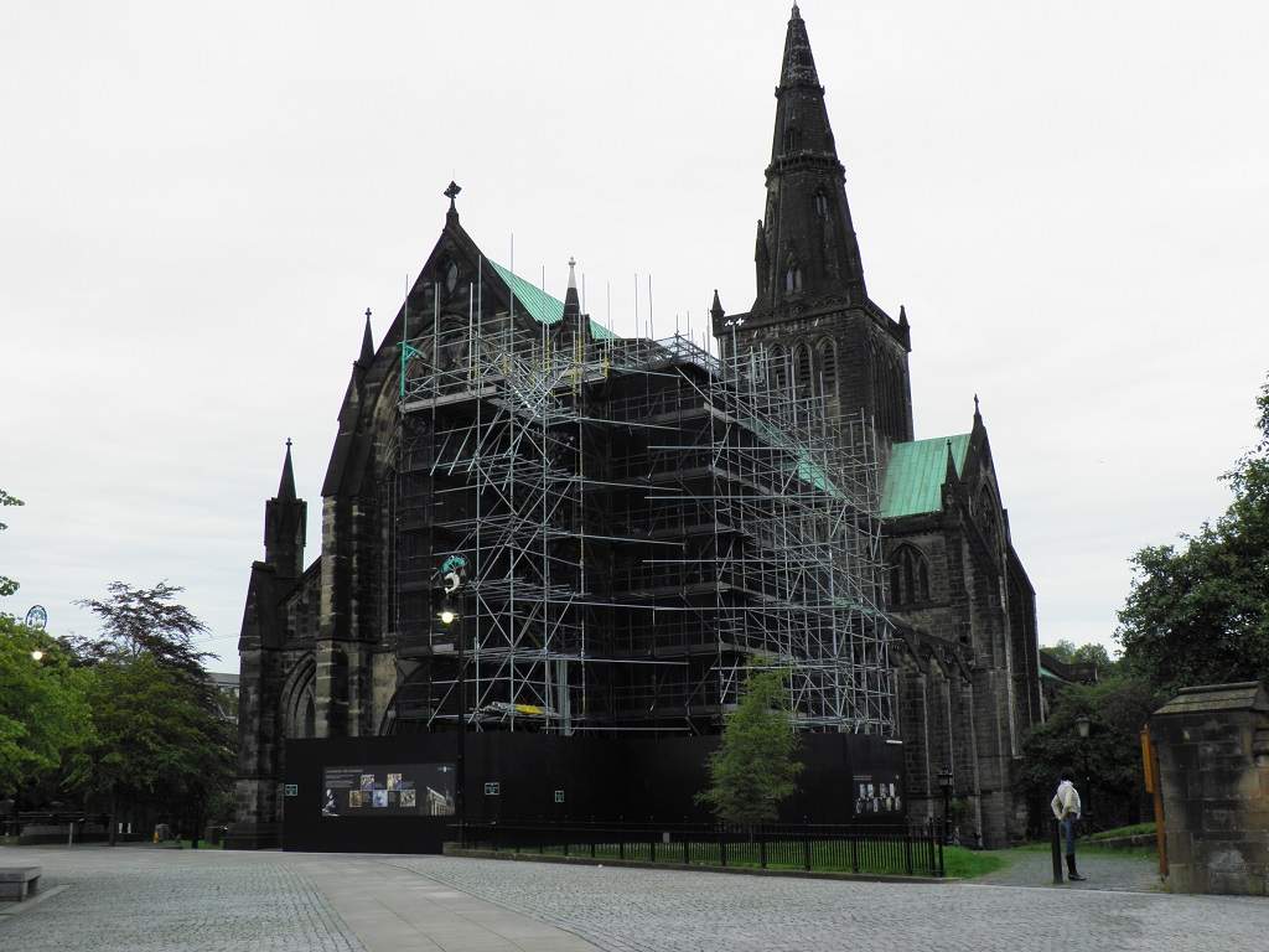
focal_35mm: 35
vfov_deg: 40.7
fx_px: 1283
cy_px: 476
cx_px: 634
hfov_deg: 52.6
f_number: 5.5
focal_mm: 6.3
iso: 50
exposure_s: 1/100
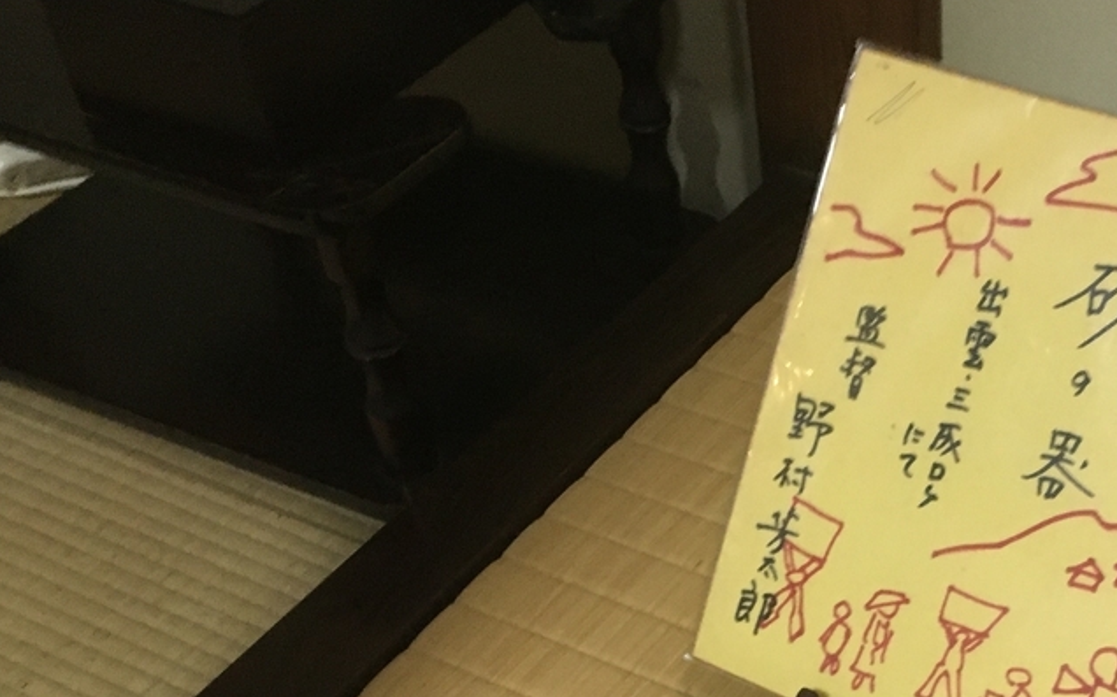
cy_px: 725
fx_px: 1765
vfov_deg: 21.4
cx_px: 904
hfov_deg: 34.0
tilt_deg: -47.9
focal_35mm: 58
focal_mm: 4.15
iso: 200
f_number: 2.2
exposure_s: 1/24
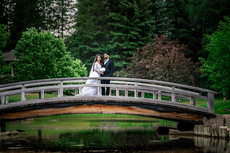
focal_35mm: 150
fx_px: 959
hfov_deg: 13.7
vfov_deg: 9.2
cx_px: 115
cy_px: 76
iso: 64
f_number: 2
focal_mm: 150
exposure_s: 1/200
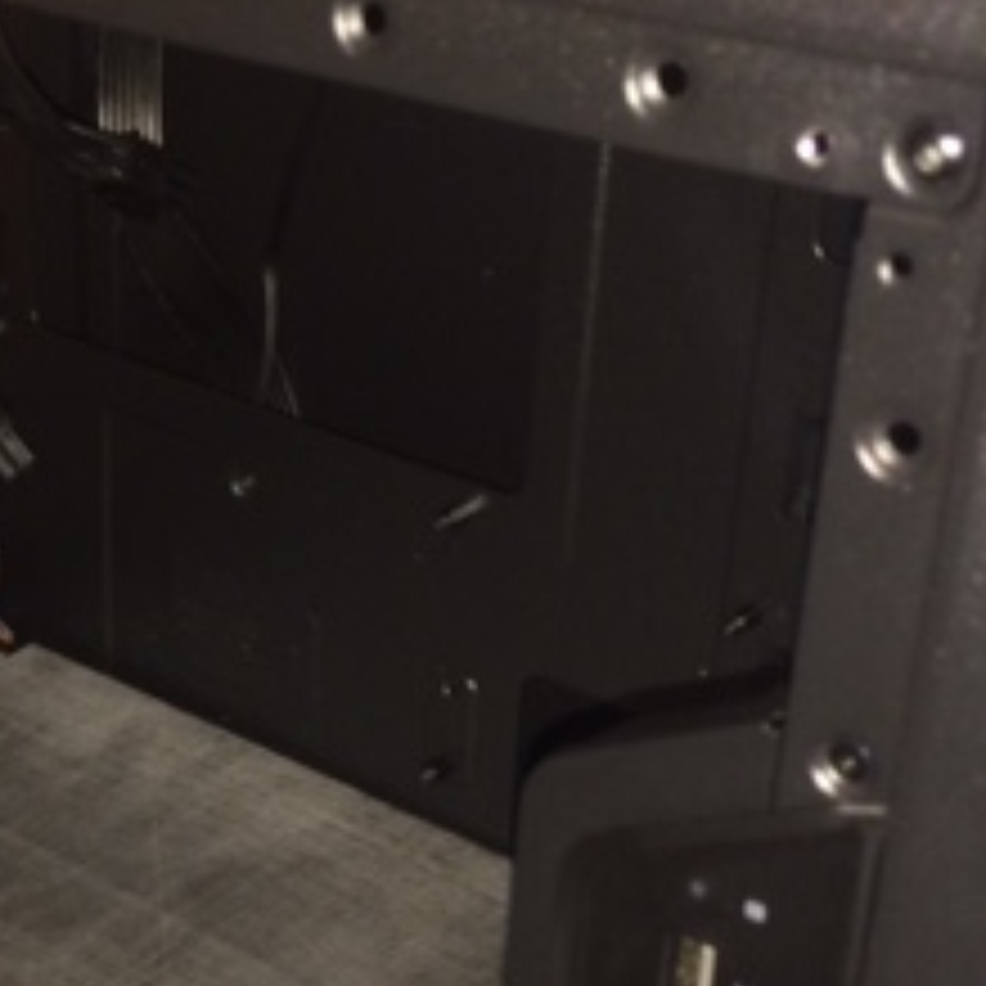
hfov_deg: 22.5
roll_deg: +2.2
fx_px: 2417
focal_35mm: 75
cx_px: 86
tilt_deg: -29.0
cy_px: 635
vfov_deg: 23.0
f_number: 2.2
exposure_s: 1/17
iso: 100
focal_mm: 4.15
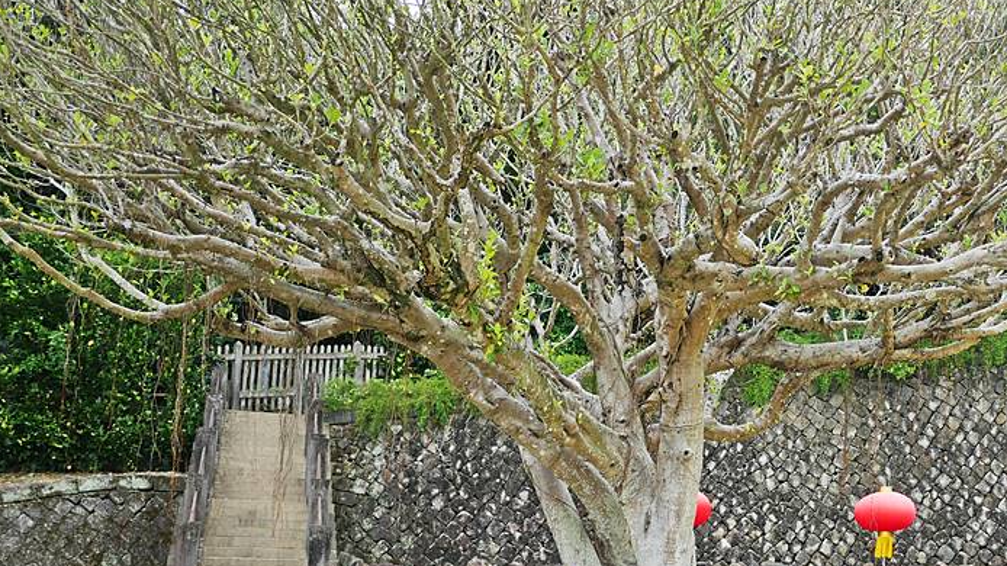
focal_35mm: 44
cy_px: 388
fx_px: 1175
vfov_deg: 26.9
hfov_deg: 45.2
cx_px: 721
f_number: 2.5
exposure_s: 1/500
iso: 200
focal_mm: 14
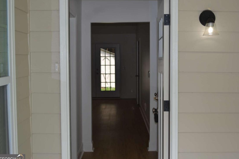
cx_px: 130
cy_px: 76
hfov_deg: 41.4
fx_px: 316
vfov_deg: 28.3
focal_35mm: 48
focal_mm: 29
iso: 100
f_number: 4.5
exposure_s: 1/200
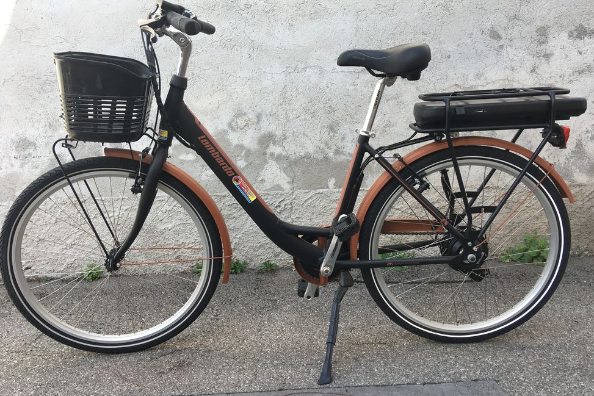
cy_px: 180
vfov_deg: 42.3
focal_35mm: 31
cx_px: 304
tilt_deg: -6.4
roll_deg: +0.7
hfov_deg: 60.3
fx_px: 512
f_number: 2.2
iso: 25
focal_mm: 4.15
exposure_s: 1/187
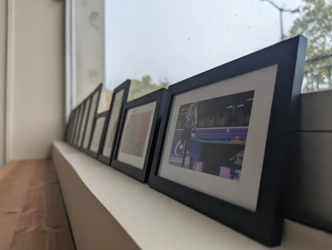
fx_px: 231
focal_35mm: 24
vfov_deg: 56.9
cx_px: 166
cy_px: 125
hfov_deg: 71.5
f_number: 1.85
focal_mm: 6.81
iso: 47
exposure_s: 1/237
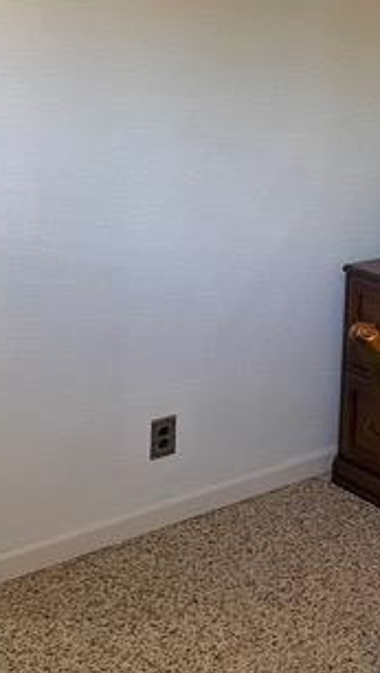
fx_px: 1055
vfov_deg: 34.5
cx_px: 534
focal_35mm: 59
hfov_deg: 18.5
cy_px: 149
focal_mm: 5.1
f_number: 1.6
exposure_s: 1/60
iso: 160
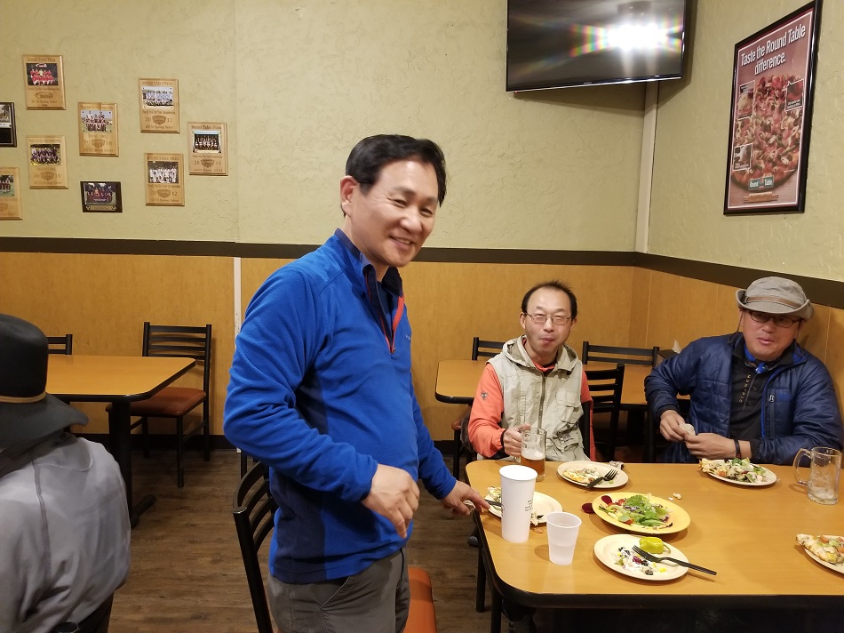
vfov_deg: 53.0
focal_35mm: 26
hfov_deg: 67.3
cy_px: 316
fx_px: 634
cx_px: 422
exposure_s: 1/15
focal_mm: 4.3
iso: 200
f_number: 1.7
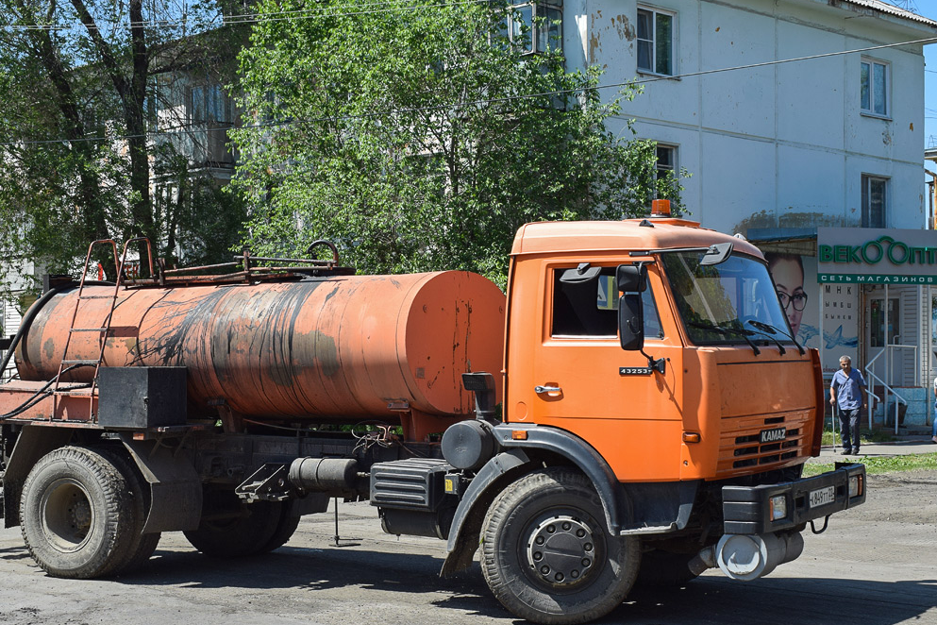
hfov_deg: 34.5
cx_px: 423
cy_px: 344
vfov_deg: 23.4
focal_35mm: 58
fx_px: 1509
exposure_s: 1/320
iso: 200
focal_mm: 32
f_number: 9
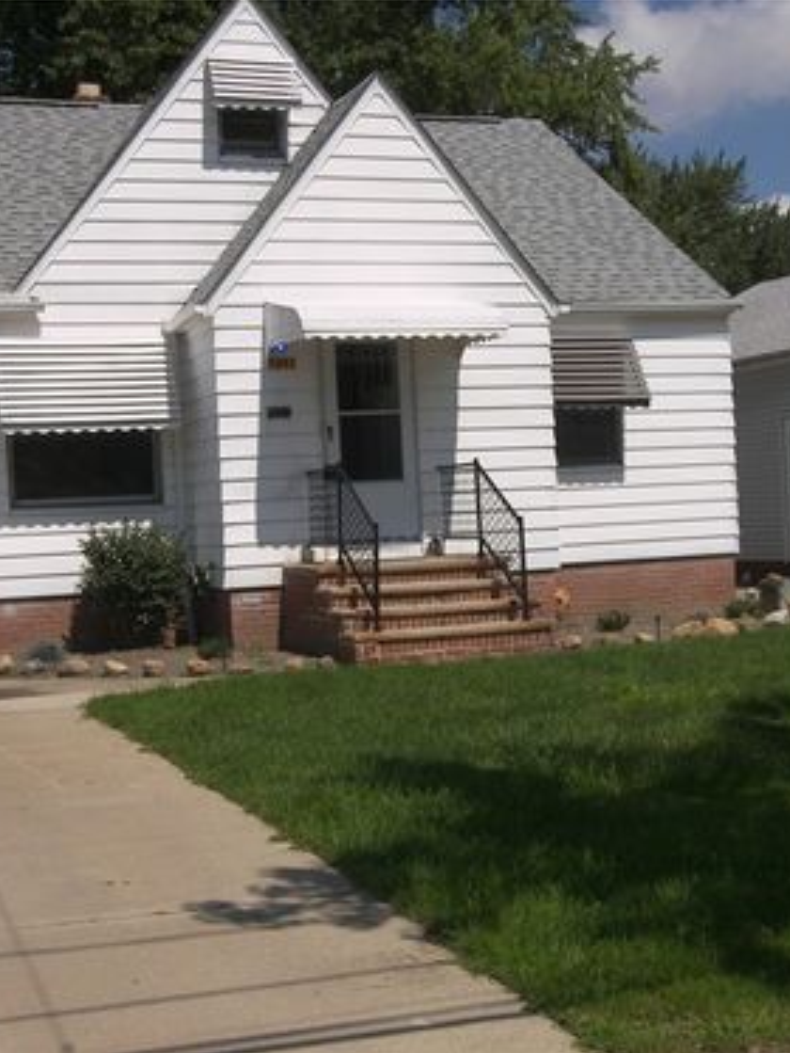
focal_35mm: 55
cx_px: 361
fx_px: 1673
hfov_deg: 26.6
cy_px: 526
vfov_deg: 34.9
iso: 50
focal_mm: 8.7
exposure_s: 1/1600
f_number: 3.2
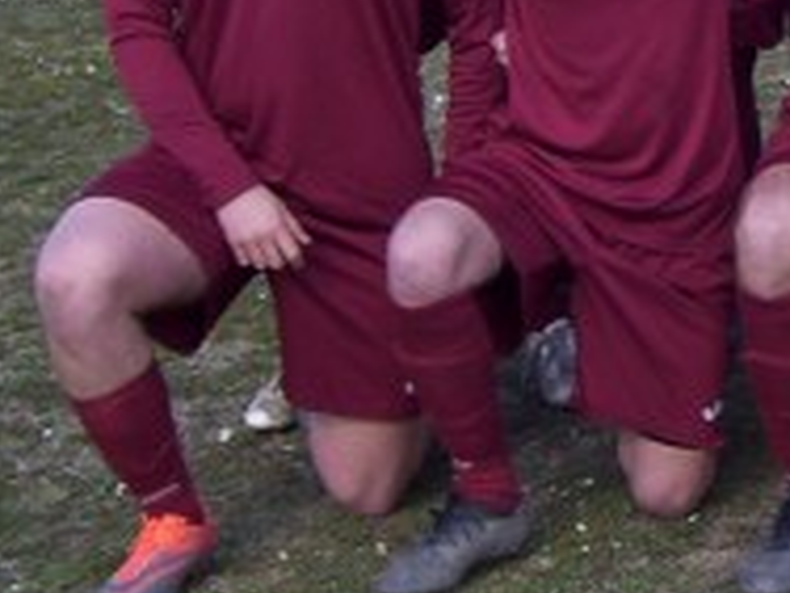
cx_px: 1088
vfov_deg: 12.0
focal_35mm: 122
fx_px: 2784
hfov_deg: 15.2
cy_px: -25
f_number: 2.7
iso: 80
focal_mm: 6
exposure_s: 1/640
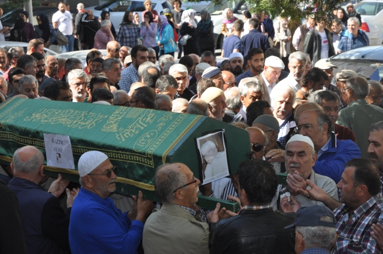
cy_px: 127
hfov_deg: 19.5
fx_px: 1116
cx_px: 192
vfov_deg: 13.0
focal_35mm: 105
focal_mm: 70
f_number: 6.3
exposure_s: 1/200
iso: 200
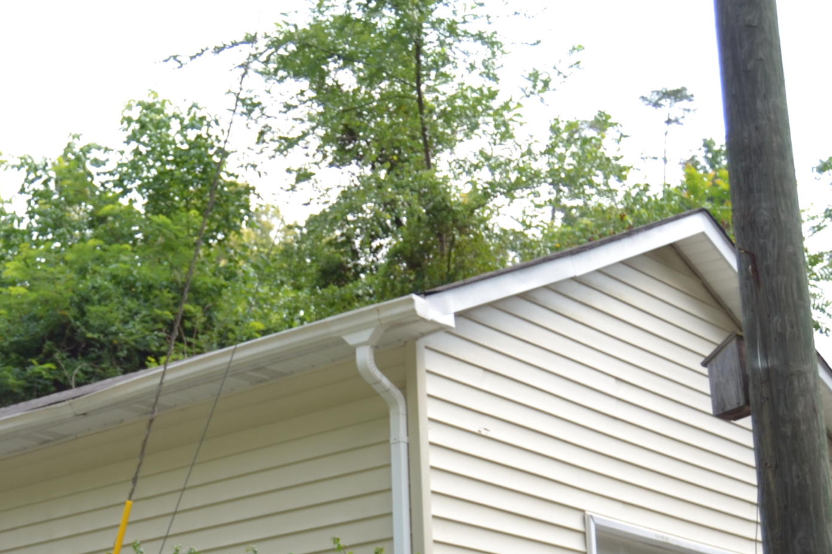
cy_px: 586
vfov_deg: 17.0
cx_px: 169
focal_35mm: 78
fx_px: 1802
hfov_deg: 25.6
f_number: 4
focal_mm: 24
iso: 100
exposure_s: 1/200
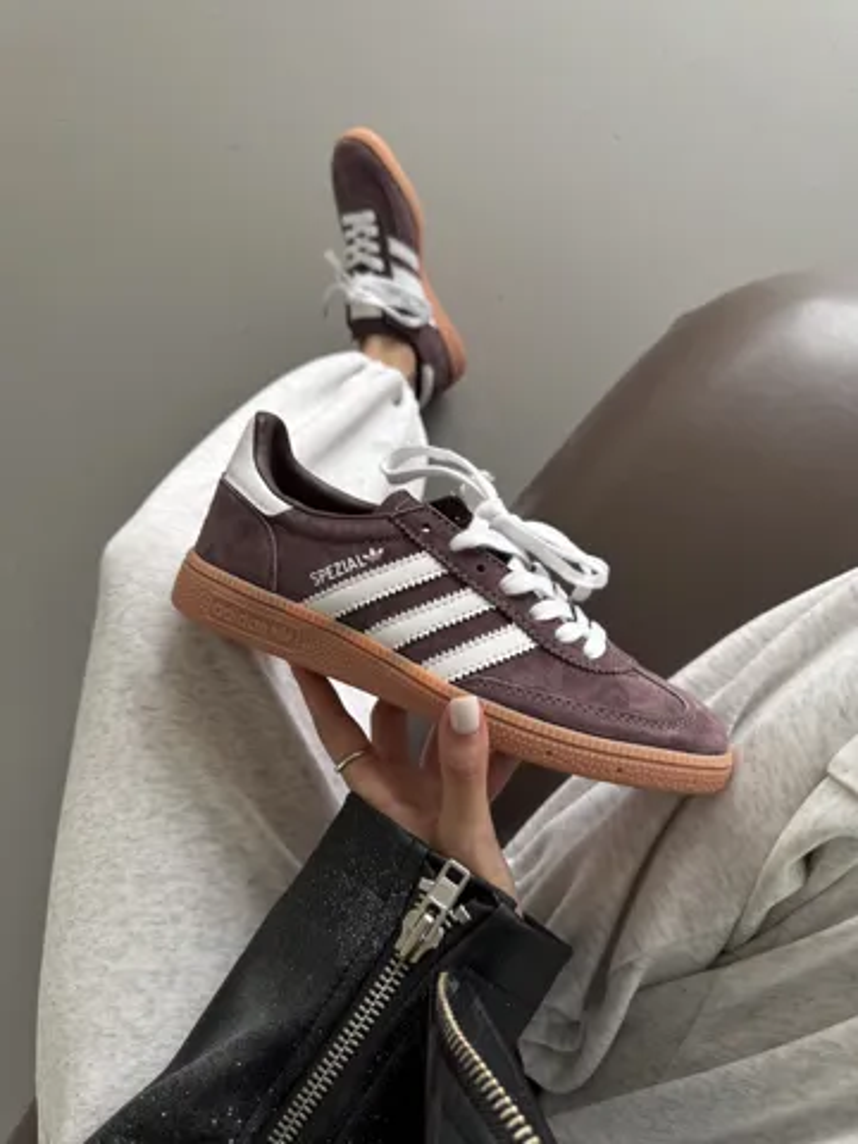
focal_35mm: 24
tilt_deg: -81.4
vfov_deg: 71.6
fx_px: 793
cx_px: 429
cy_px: 572
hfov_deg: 56.8
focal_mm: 6.76
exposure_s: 1/121
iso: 80
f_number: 1.78
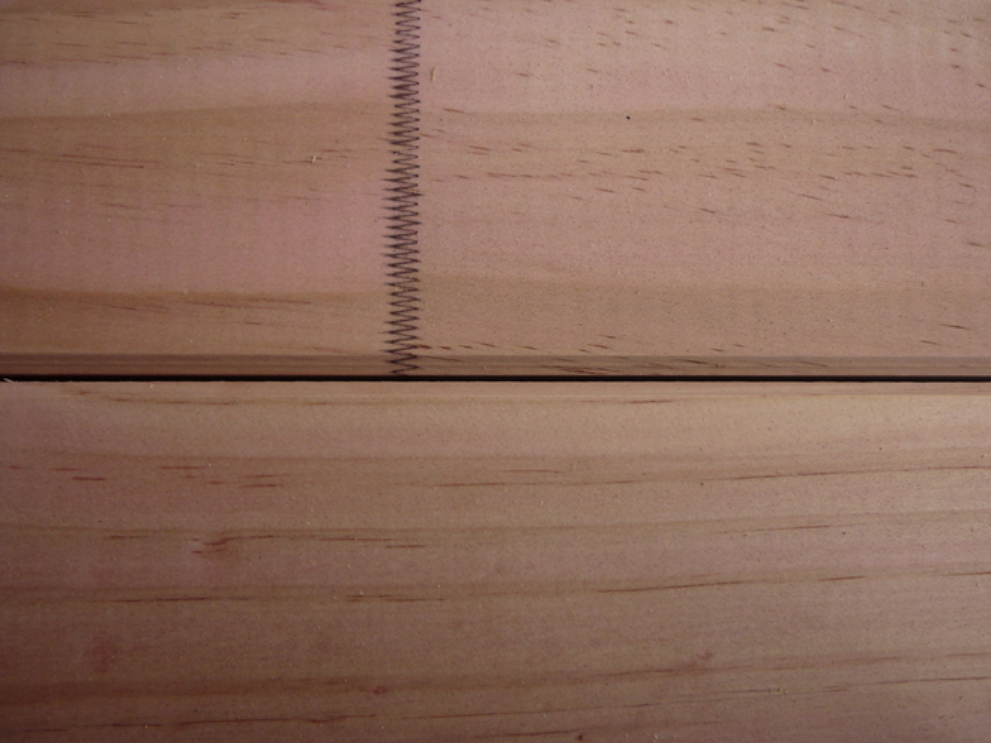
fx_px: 945
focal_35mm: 33
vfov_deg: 42.9
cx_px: 496
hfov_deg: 55.4
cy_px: 372
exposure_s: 1/320
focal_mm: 5.5
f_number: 2.8
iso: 80
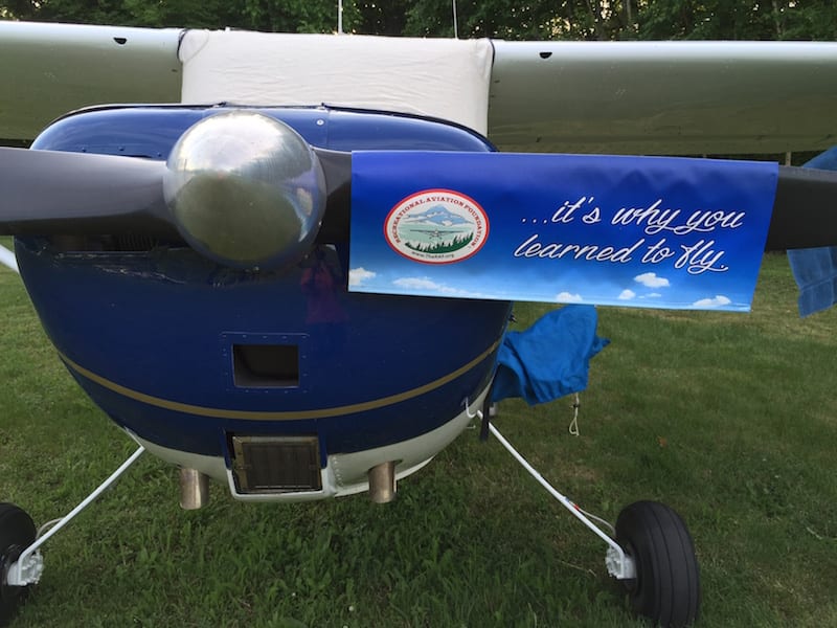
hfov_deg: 61.7
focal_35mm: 29
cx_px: 418
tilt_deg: -11.1
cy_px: 314
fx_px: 701
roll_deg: -1.0
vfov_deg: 48.2
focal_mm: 4.15
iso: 32
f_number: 2.2
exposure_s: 1/120
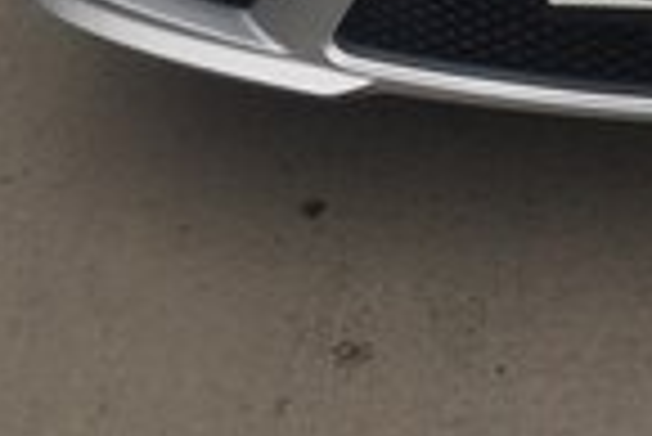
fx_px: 1867
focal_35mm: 103
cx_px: 751
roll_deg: -2.5
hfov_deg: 18.9
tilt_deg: -22.4
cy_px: -423
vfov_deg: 11.9
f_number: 2.2
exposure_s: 1/384
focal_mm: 4.15
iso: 32
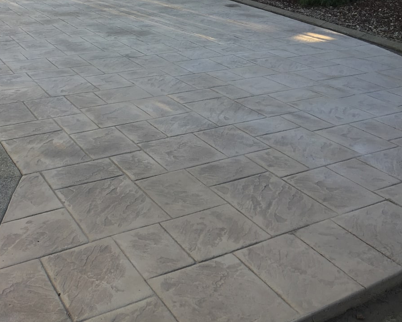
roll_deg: -1.4
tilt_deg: -23.9
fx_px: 500
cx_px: 142
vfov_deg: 35.7
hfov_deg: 43.3
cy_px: 149
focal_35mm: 42
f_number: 2.2
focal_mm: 4.15
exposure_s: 1/120
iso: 32
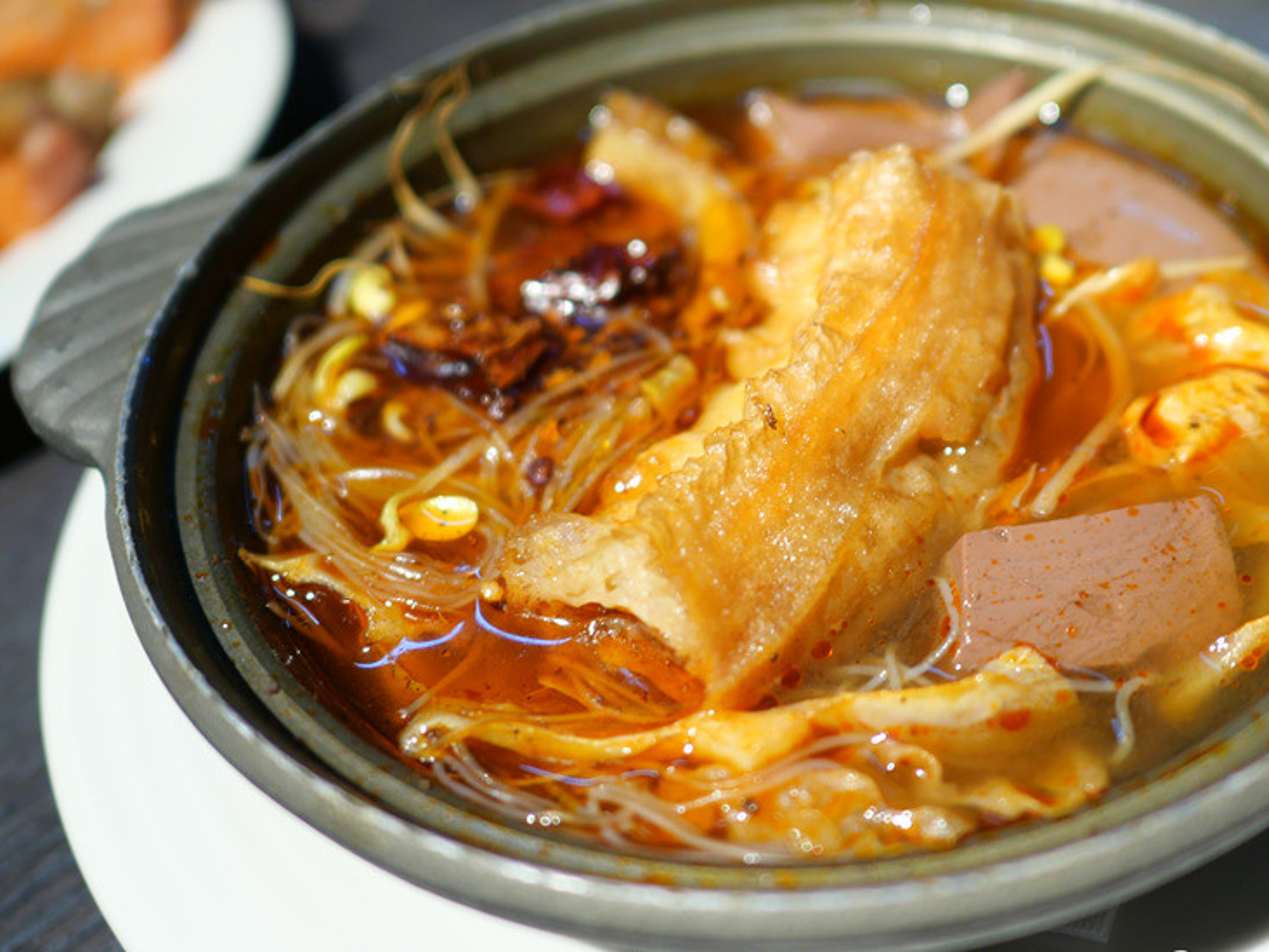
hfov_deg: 45.3
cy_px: 477
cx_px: 803
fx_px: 1503
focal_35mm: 41
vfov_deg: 35.1
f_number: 1.7
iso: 200
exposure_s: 1/60
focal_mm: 15
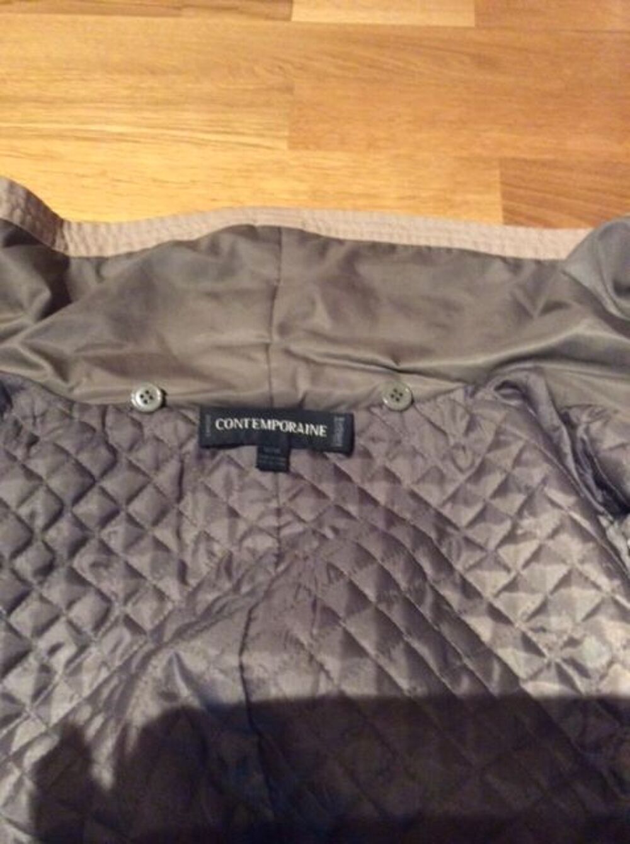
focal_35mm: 32
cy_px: 422
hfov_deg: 44.1
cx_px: 315
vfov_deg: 56.9
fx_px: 779
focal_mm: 3.3
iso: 320
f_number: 2.4
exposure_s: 1/20
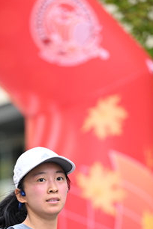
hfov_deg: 5.5
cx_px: 53
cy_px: 184
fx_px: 1606
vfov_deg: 8.2
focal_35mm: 252
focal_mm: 140
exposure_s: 1/1600
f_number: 2.8
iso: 1000
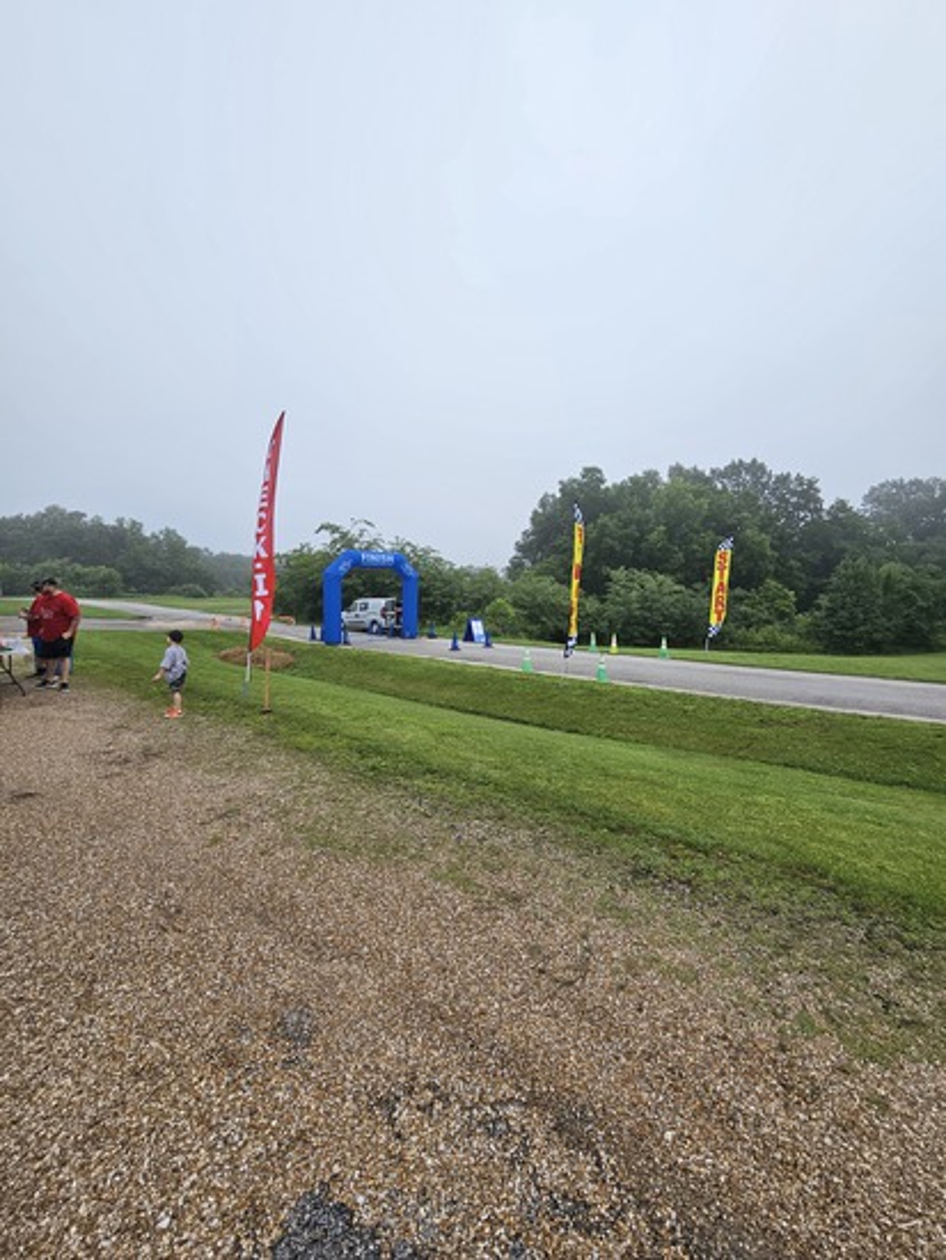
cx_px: 473
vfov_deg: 106.2
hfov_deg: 90.0
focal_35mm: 13
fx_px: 473
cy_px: 630
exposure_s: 1/2049
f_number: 2.2
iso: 50
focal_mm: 2.2
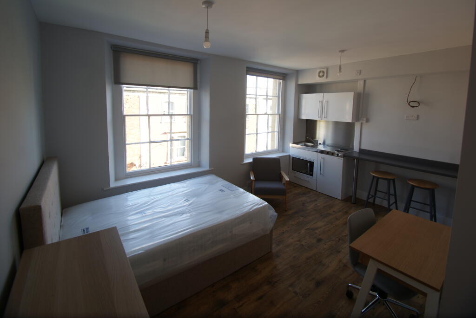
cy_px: 159
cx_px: 238
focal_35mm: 15
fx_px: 199
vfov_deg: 77.5
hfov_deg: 100.3
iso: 100
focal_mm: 10
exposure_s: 1/50
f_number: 5
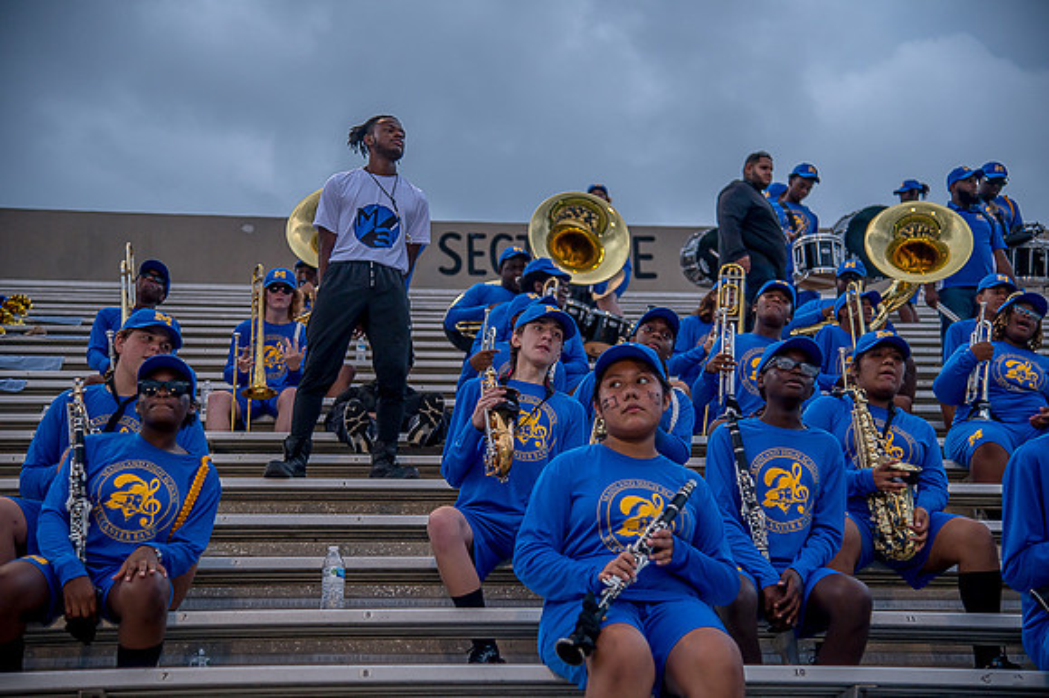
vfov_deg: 20.9
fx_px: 1893
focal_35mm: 65
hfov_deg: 31.0
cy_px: 349
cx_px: 524
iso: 400
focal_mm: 65
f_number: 4
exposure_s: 1/200
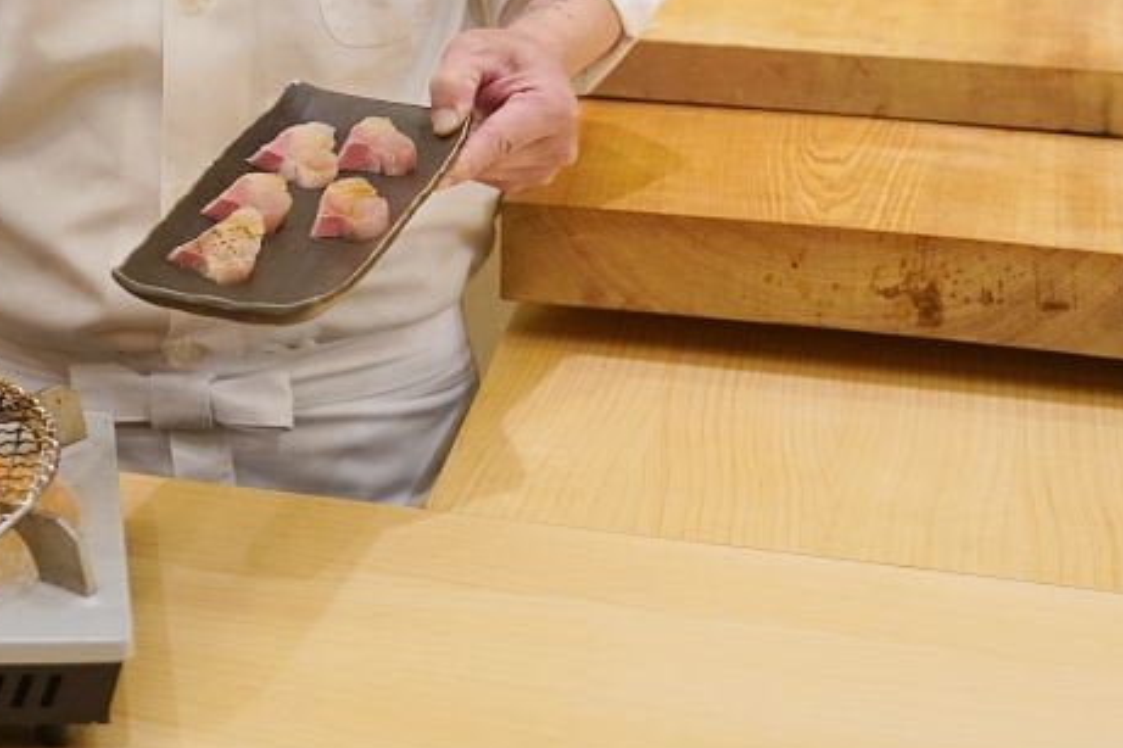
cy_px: -214
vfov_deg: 13.3
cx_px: -17
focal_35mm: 99
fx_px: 3087
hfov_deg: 20.0
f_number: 3.2
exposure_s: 1/160
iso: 1600
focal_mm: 38
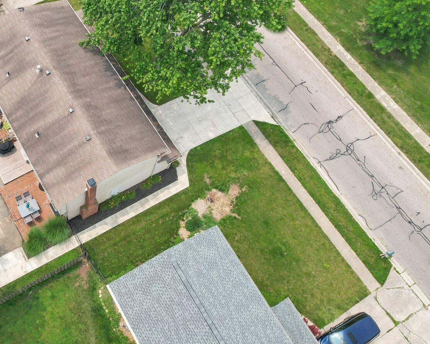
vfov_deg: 38.6
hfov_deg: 45.0
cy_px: 107
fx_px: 484
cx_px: 71
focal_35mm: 38
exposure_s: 1/800
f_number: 2.8
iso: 100
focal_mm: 8.38
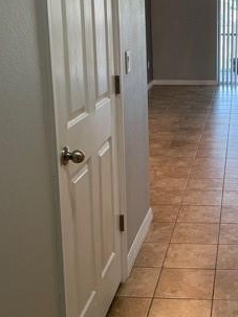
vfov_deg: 34.8
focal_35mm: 55
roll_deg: -0.2
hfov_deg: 25.6
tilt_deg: -11.4
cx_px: 220
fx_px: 505
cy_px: 124
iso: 100
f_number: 1.6
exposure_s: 1/60
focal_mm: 4.2
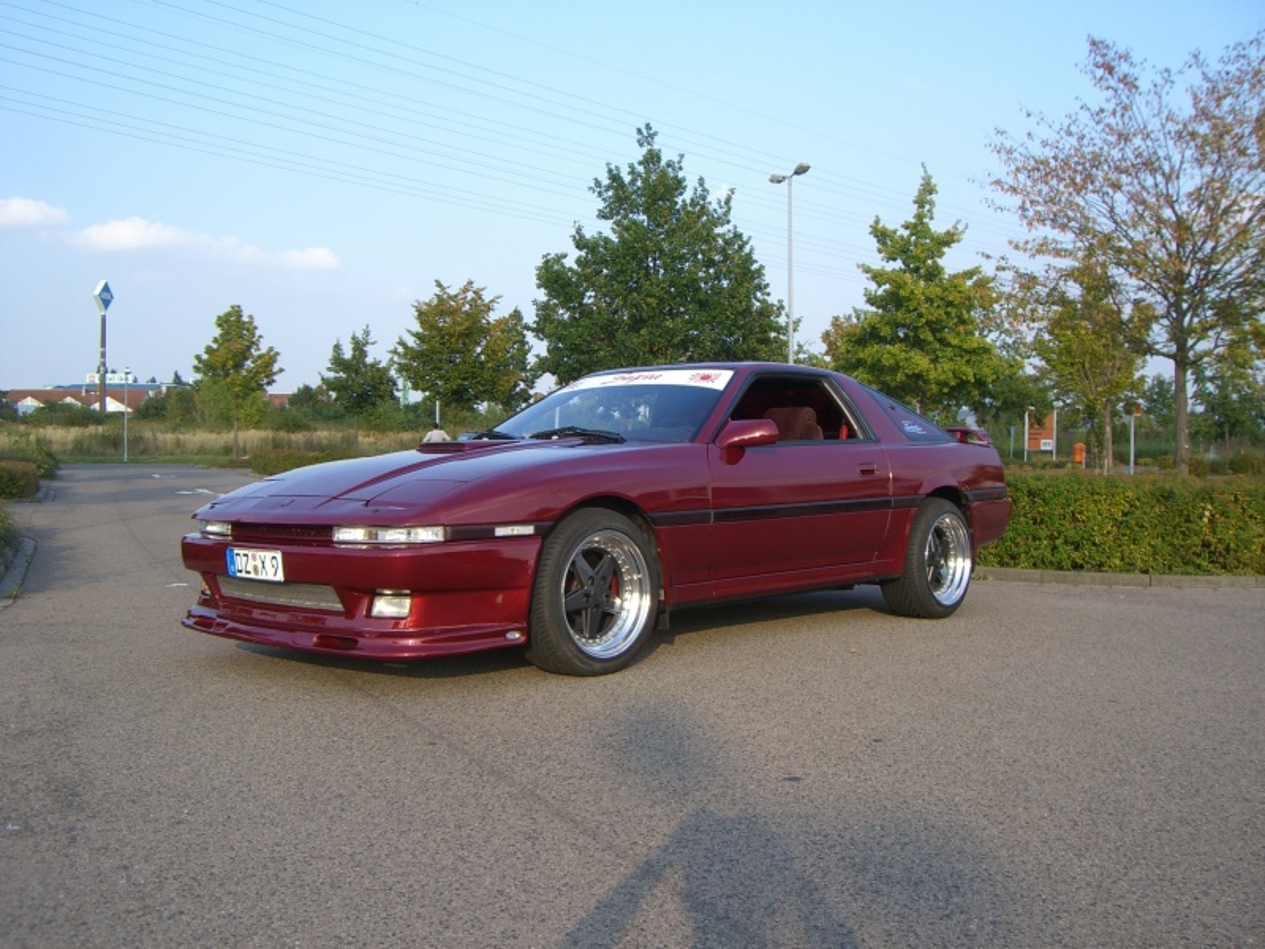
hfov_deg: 49.0
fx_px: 1389
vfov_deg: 37.7
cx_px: 632
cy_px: 474
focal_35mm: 38
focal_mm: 6.2
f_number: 4.3
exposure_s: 1/200
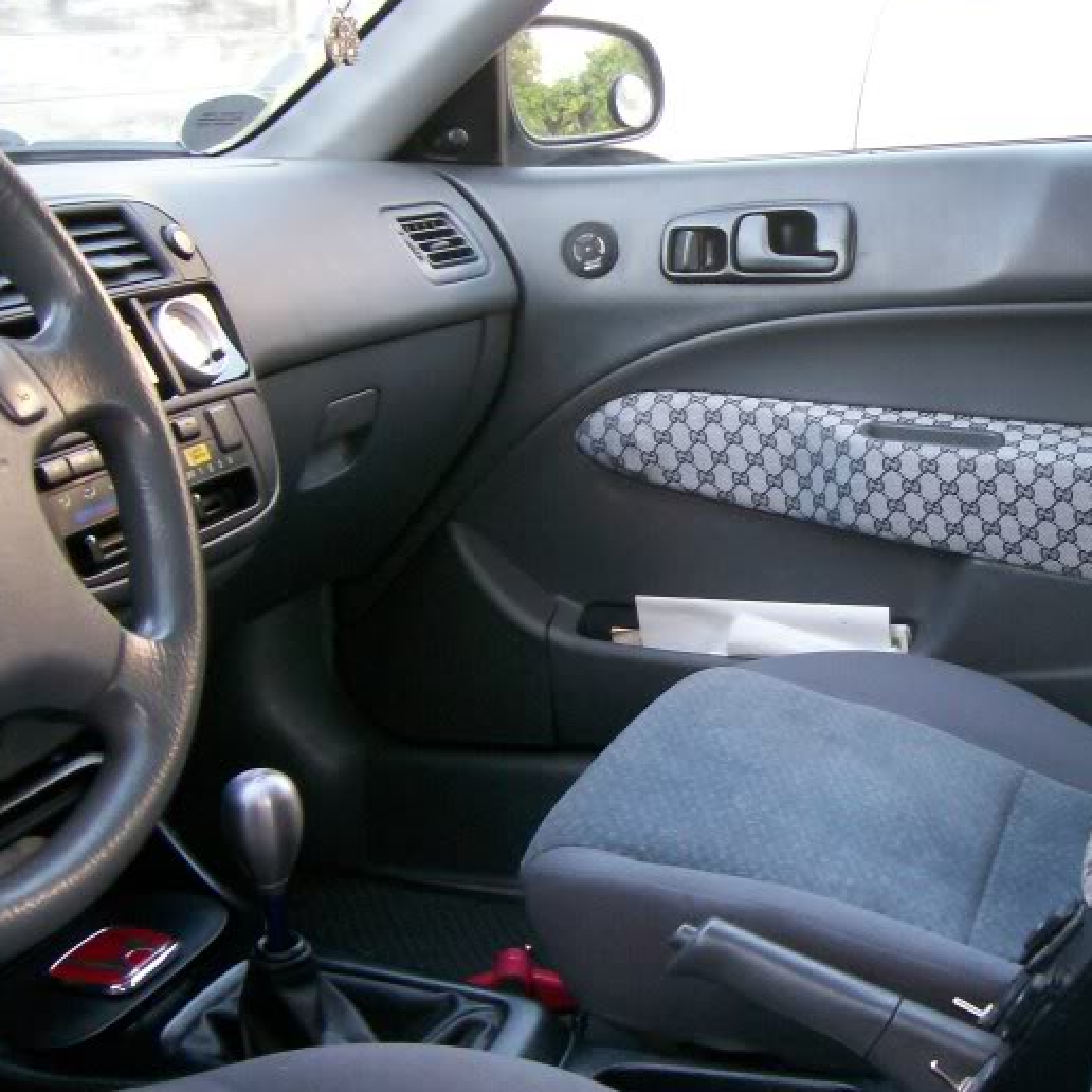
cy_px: 548
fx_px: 1713
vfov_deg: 35.4
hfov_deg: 34.5
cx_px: 830
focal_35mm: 48
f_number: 2.8
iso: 200
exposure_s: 1/64
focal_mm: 5.8
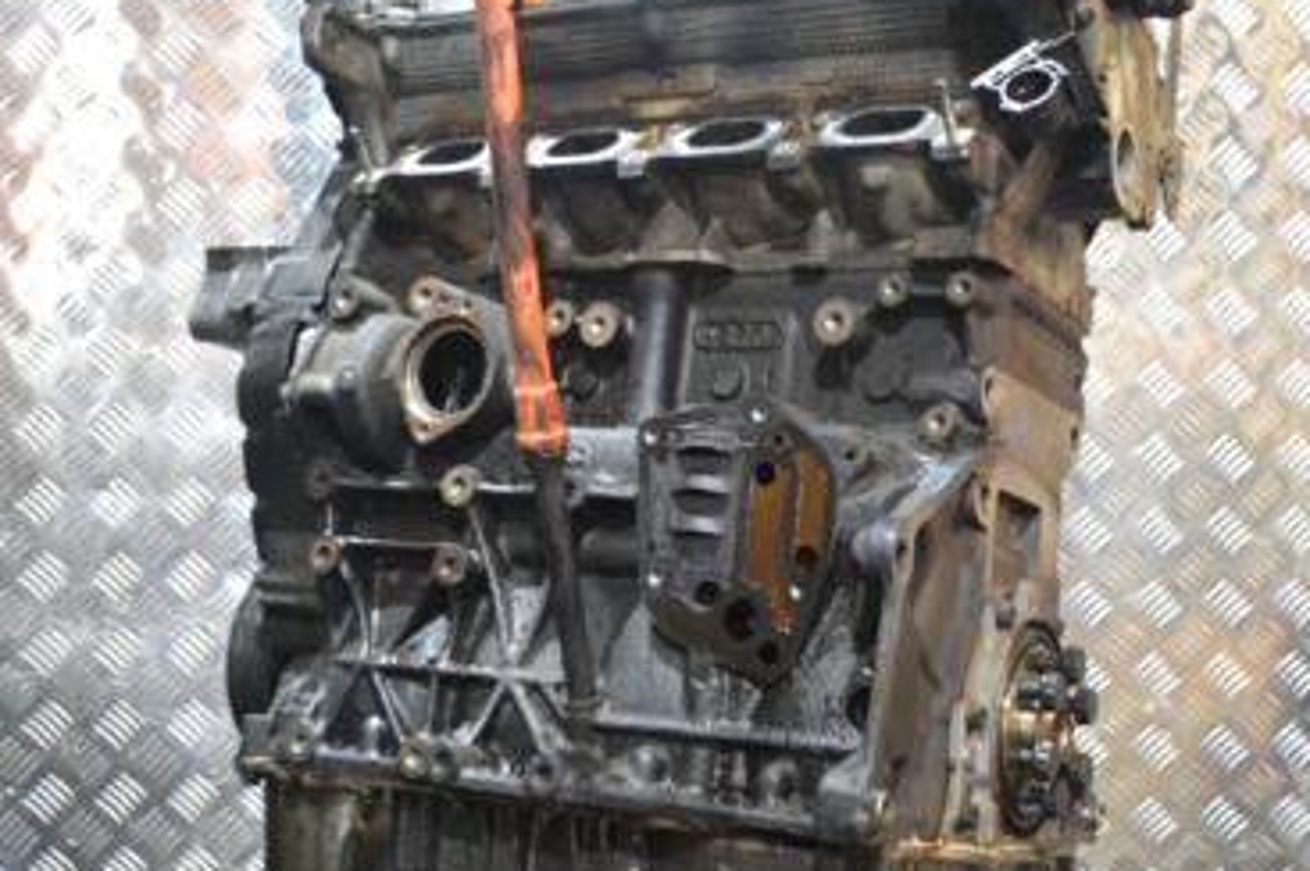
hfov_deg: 36.9
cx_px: 671
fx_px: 1963
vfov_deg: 25.0
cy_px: 436
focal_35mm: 54
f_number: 3.8
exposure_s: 1/30
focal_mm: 22
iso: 3200
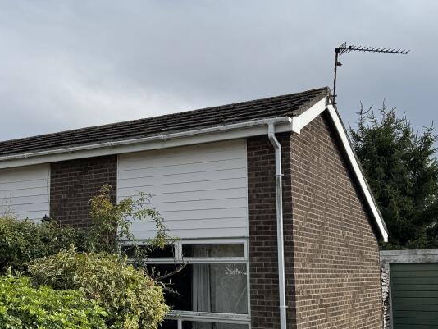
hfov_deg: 40.4
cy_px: 198
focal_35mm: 46
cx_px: 127
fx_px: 582
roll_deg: -0.1
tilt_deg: +5.8
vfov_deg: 31.5
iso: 80
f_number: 1.78
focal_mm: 6.76
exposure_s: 1/6410
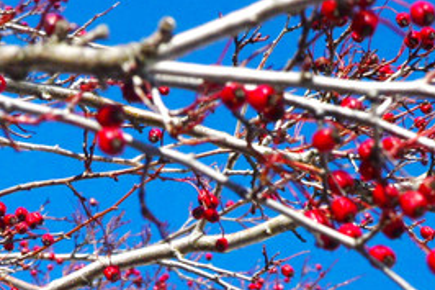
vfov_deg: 5.8
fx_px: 2777
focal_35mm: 230
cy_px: 546
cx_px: 249
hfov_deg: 9.0
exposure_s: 1/2500
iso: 320
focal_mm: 34
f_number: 10
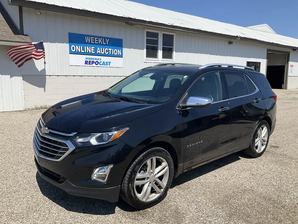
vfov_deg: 48.3
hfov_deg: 61.6
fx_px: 250
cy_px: 112
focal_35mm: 29
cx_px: 149
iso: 25
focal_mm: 3
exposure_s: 1/2058
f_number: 1.8
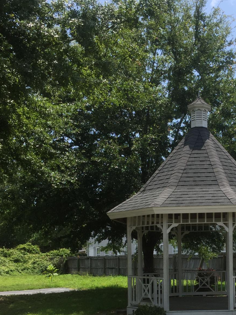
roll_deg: +1.0
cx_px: 202
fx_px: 455
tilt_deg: +3.3
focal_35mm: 50
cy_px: 231
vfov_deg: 37.4
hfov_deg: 28.2
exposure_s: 1/1883
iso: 32
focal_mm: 4.15
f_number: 2.2
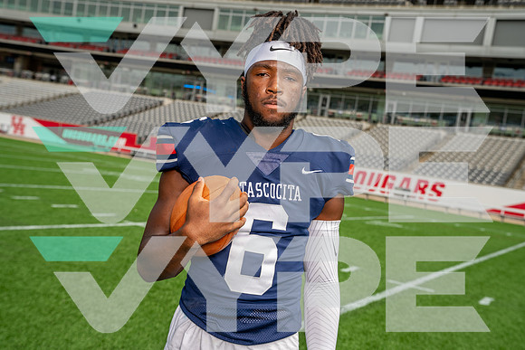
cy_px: 175
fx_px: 671
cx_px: 262
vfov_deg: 29.3
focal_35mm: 46
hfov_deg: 42.7
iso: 100
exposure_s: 1/320
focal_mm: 46
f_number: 5.6
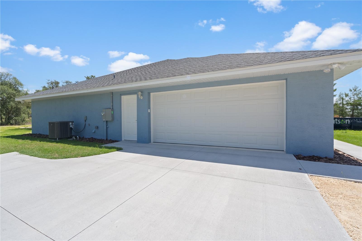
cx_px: 181
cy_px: 120
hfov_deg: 96.7
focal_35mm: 16
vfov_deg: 73.7
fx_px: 161
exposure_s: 1/200
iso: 1600
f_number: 20
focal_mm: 16
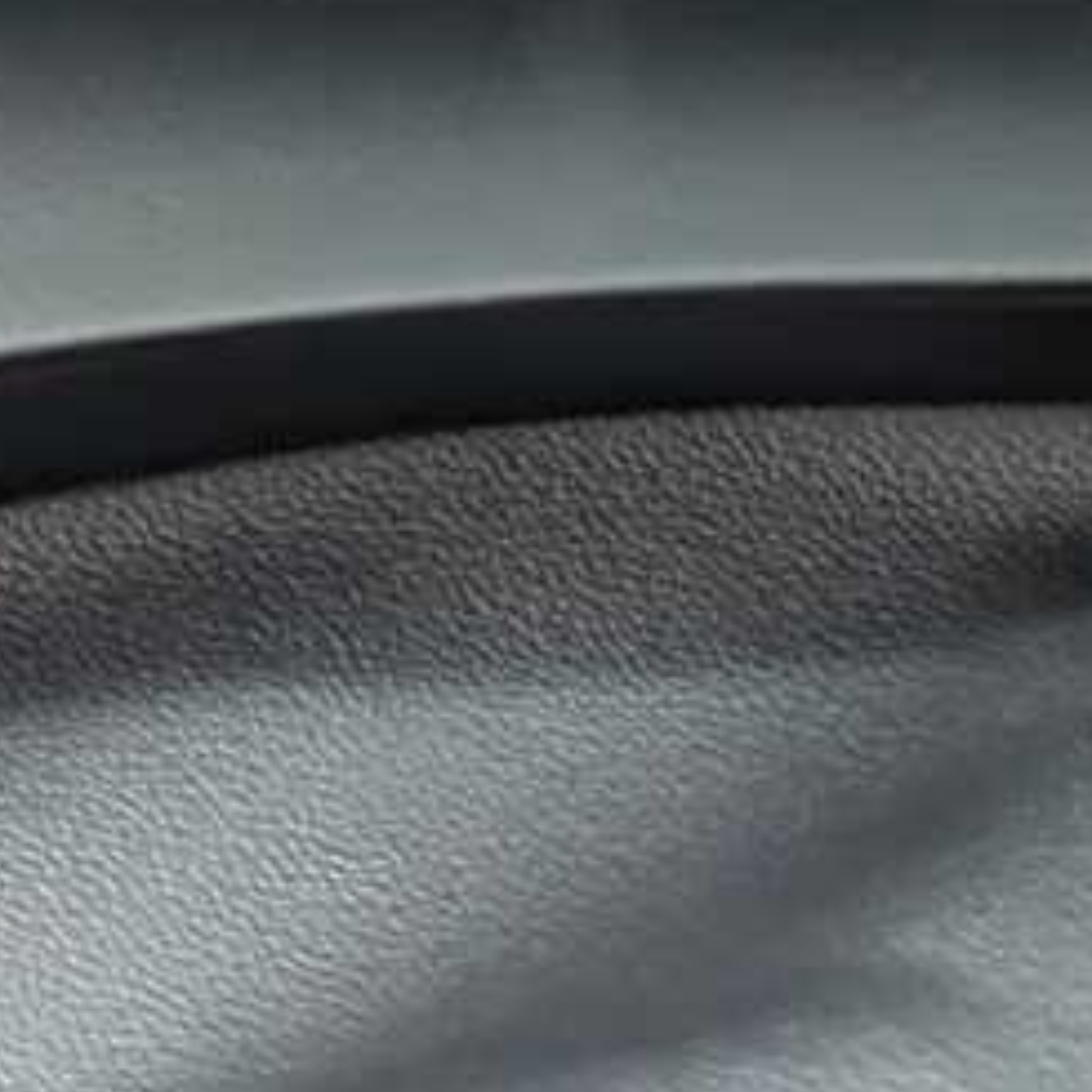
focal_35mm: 248
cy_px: -1034
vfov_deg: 6.8
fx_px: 8851
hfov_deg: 7.0
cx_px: 985
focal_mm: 6.9
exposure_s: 1/75
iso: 186
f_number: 1.68
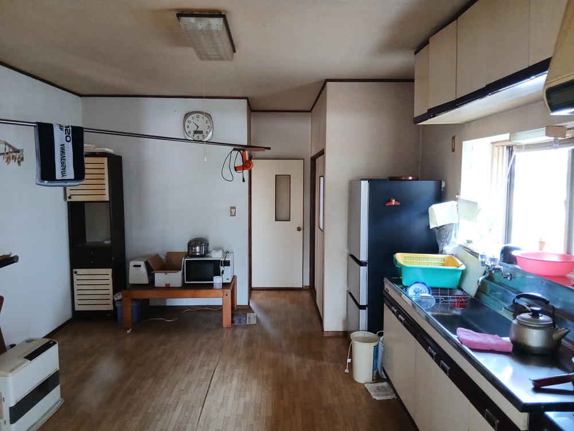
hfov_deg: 67.3
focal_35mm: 26
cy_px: 216
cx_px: 287
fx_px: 431
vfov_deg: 53.1
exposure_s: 1/33.3
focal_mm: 3.86
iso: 250
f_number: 1.8
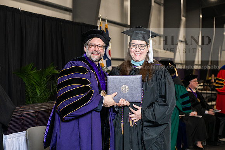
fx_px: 438
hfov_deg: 28.8
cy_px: 75
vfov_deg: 19.5
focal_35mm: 70
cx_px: 112
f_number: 5
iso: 2000
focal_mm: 70
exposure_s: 1/200
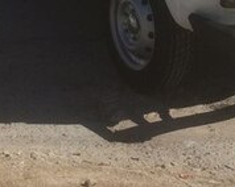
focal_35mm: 105
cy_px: -74
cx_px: 174
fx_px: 729
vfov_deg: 13.9
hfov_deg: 18.2
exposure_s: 1/4115
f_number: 2.2
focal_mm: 4.15
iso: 32
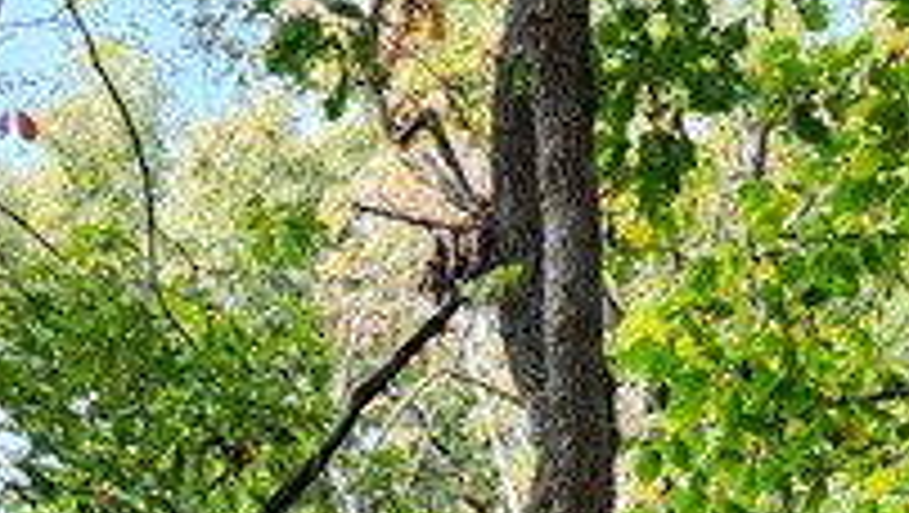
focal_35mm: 127
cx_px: 441
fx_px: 3064
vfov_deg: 8.1
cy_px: 1584
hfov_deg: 16.9
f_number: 1.8
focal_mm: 5.4
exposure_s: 1/182
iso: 50
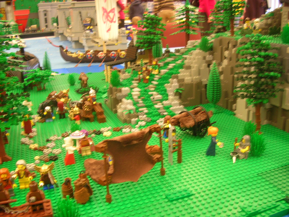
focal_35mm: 35
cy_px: 108
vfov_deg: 40.7
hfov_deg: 52.6
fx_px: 292
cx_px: 144
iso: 68
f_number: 2.8
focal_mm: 5.8
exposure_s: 1/5.6
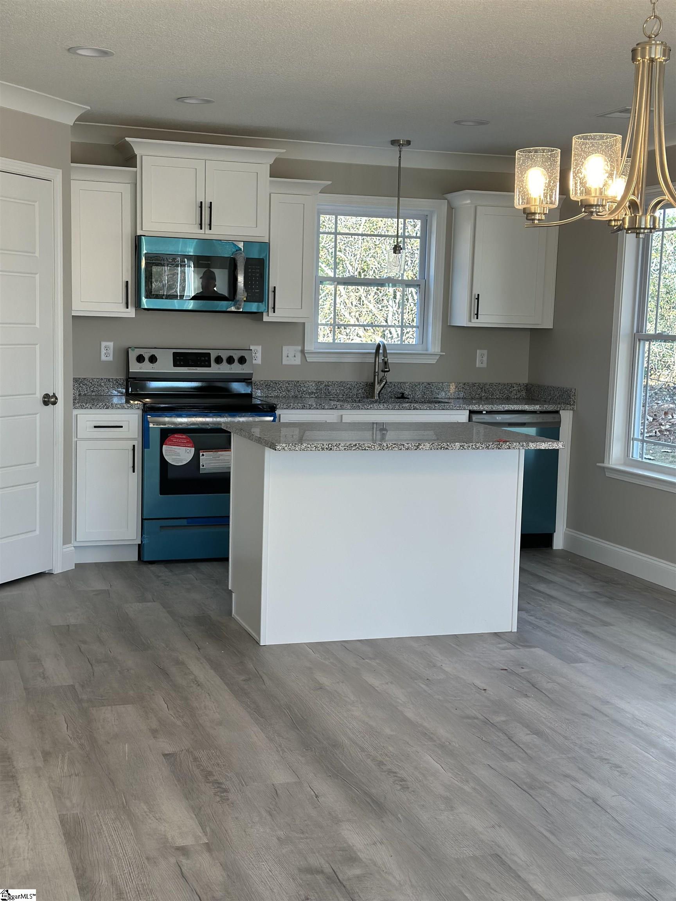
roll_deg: -2.7
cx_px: 338
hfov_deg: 30.3
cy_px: 450
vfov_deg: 39.7
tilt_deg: -6.3
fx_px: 1250
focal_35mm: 48
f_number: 1.78
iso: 80
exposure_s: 1/131
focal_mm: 6.86
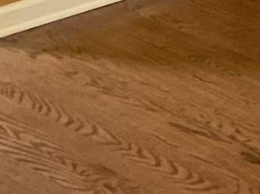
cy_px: -305
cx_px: 495
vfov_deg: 7.1
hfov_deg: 9.6
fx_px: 1463
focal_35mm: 195
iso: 250
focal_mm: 3
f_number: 1.8
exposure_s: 1/40
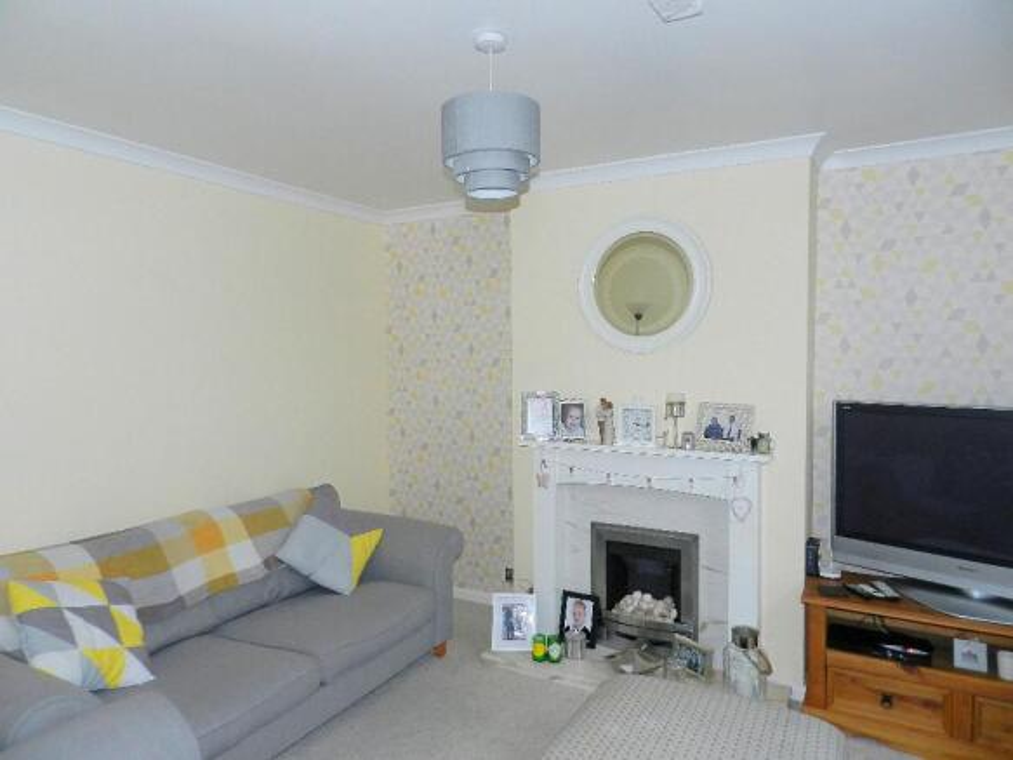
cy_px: 380
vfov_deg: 58.9
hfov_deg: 73.9
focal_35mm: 23
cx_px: 506
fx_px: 673
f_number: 3.4
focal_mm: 4
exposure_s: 1/30
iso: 200
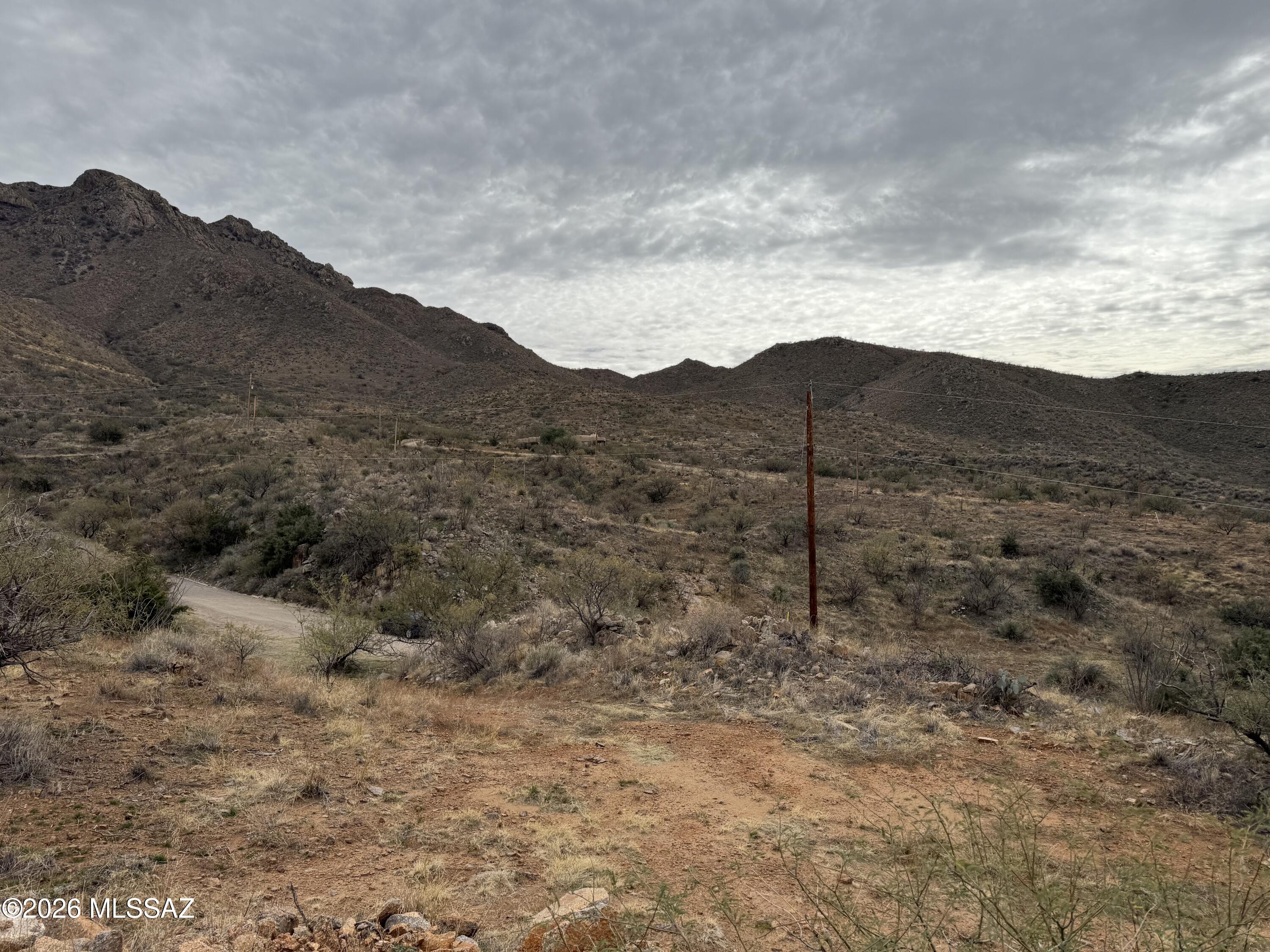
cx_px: 635
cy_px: 476
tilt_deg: +3.1
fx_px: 881
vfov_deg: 56.8
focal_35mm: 24
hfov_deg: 71.6
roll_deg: +2.4
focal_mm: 6.76
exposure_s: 1/8130
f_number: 1.78
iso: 80
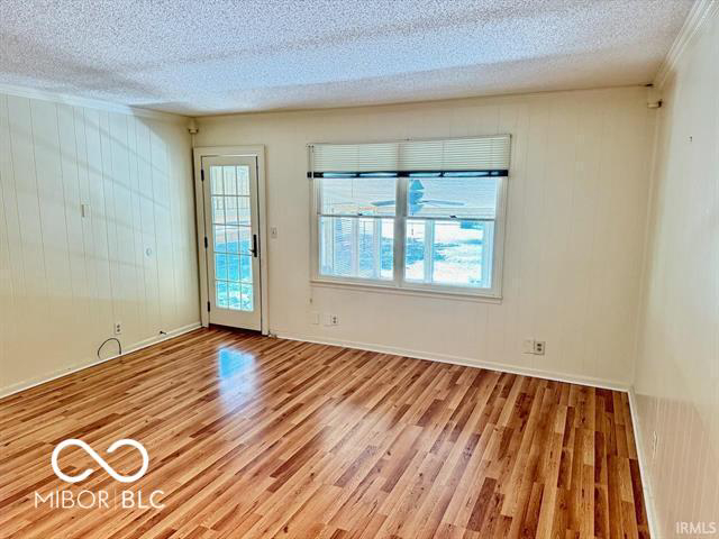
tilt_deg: -8.8
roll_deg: -1.4
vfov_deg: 56.8
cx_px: 360
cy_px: 270
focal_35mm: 24
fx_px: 498
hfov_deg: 71.6
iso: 640
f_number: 1.78
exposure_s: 1/60
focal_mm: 6.76
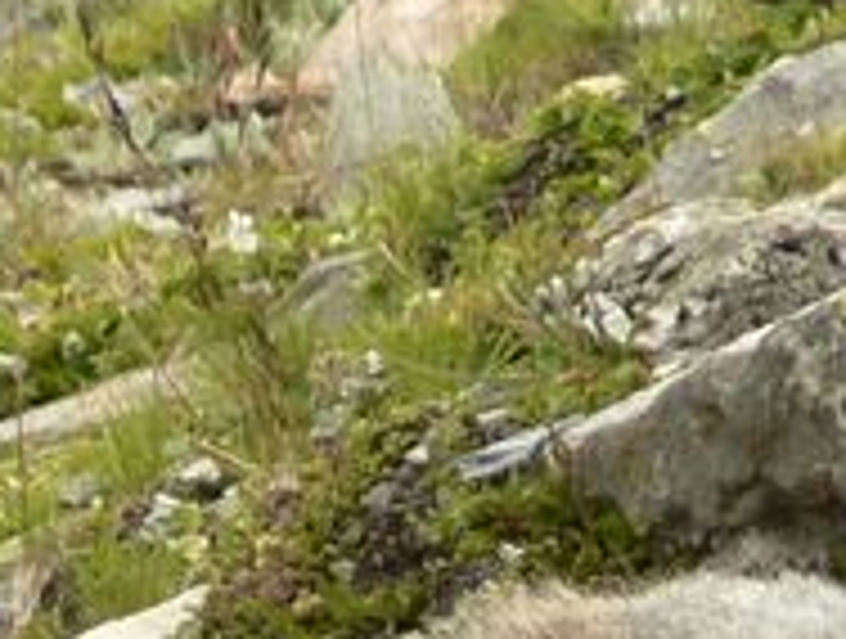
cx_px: 742
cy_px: 963
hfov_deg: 1.3
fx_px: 36018
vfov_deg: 1.0
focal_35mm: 1470
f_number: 3.3
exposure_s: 1/400
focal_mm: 72
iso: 100
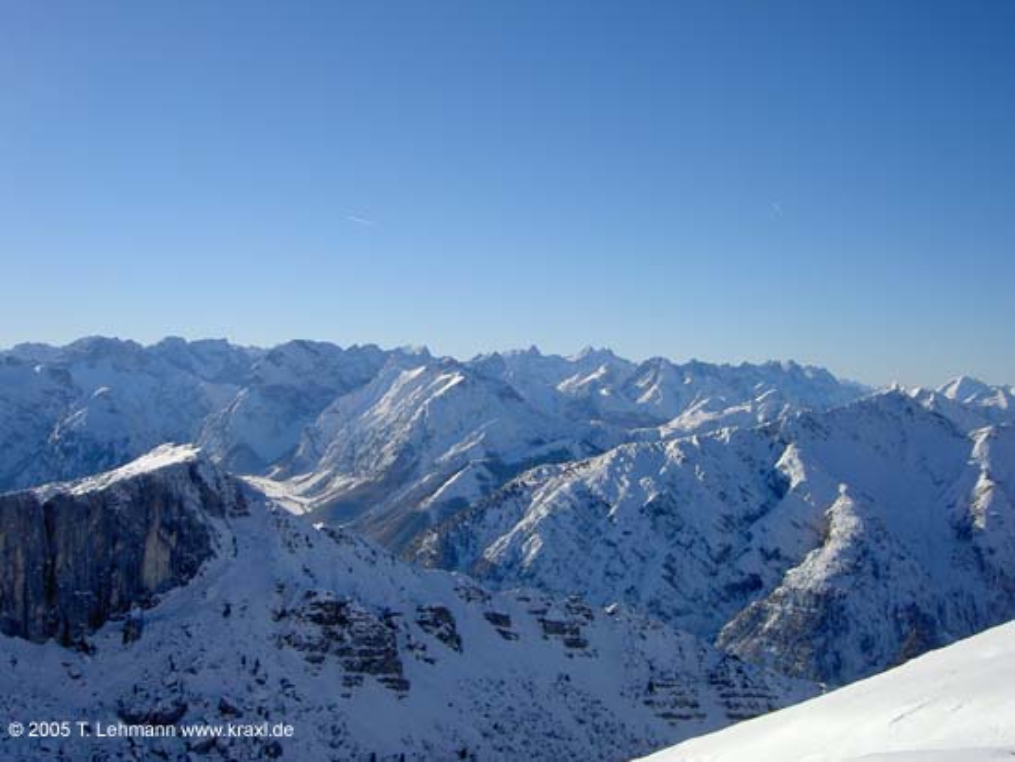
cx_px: 508
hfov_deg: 47.8
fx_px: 1144
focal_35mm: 39
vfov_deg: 36.8
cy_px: 381
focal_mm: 8
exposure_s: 1/800
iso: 100
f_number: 4.7
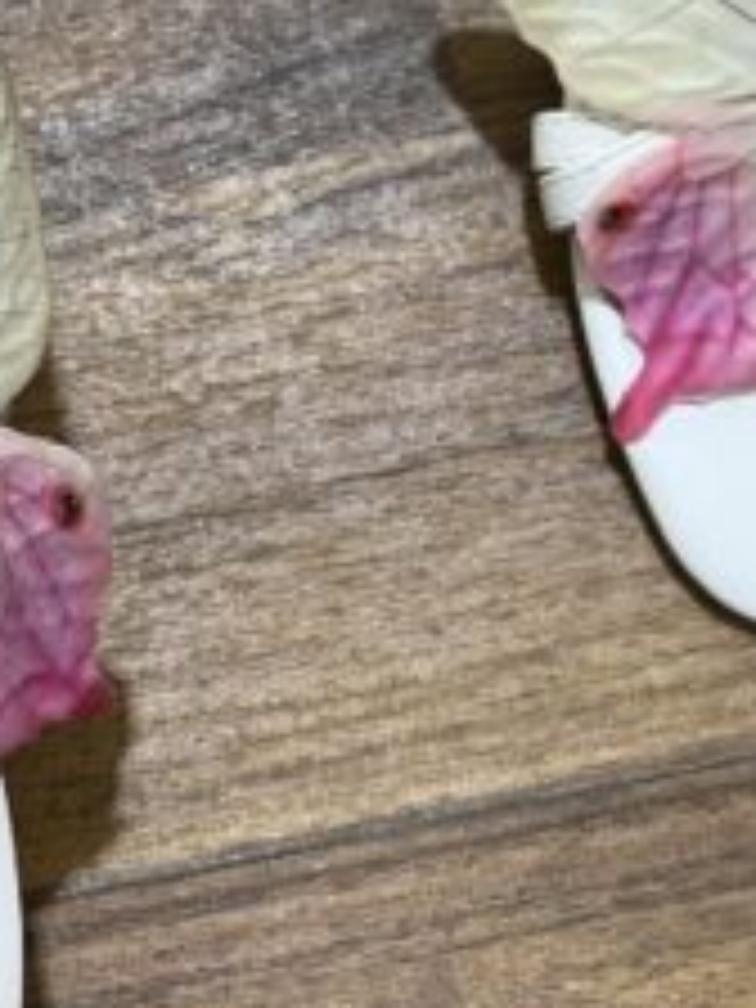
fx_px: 2708
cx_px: 166
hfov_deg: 15.8
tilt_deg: -73.7
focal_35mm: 93
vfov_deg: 20.4
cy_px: -4
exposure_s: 1/50
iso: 80
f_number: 1.5
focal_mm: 5.7
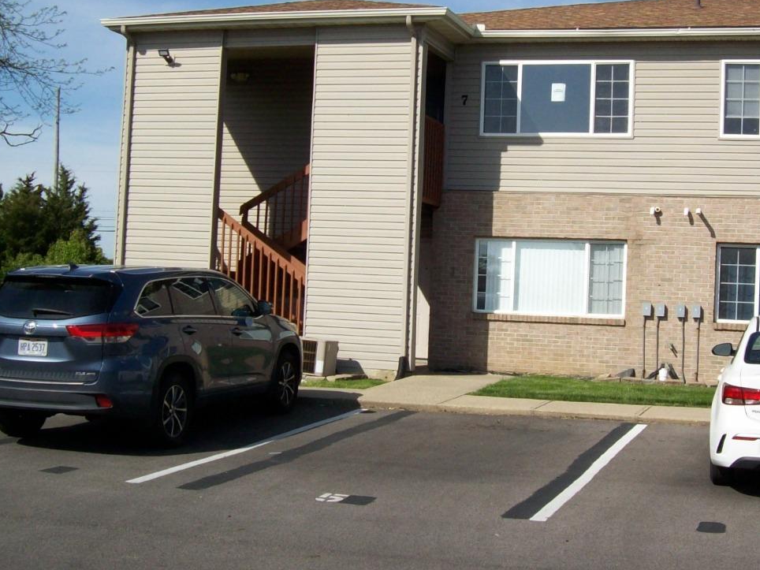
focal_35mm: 56
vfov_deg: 26.0
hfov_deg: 34.3
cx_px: 440
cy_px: 220
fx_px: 1229
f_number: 4.8
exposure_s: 1/775
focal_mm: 6
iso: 80
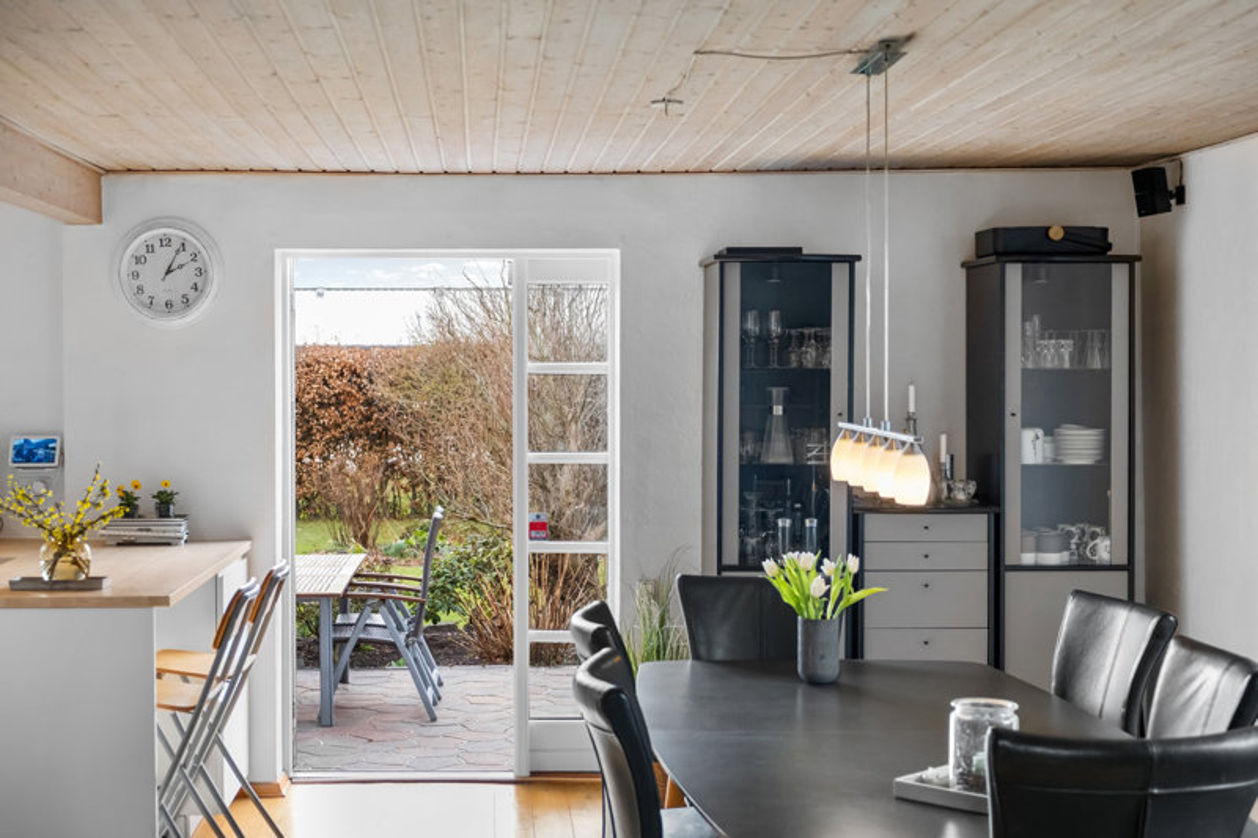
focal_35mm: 47
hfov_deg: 41.9
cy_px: 419
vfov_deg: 28.6
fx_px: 1642
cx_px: 629
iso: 200
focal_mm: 31.5
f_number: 3.6
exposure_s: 1/100
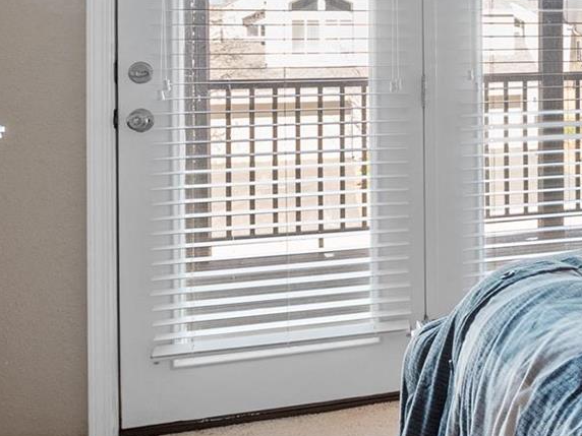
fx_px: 723
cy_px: 81
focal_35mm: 43
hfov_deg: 39.2
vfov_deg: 32.6
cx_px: 569
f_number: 6.3
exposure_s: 1/25
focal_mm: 8
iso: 400
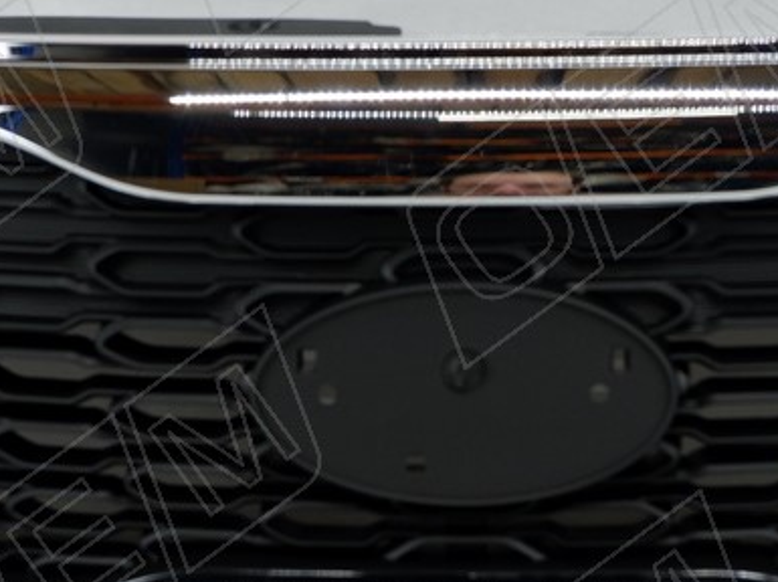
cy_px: 354
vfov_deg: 20.4
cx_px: 491
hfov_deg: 27.0
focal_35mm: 72
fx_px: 1617
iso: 640
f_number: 4.5
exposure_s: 1/125
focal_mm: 16
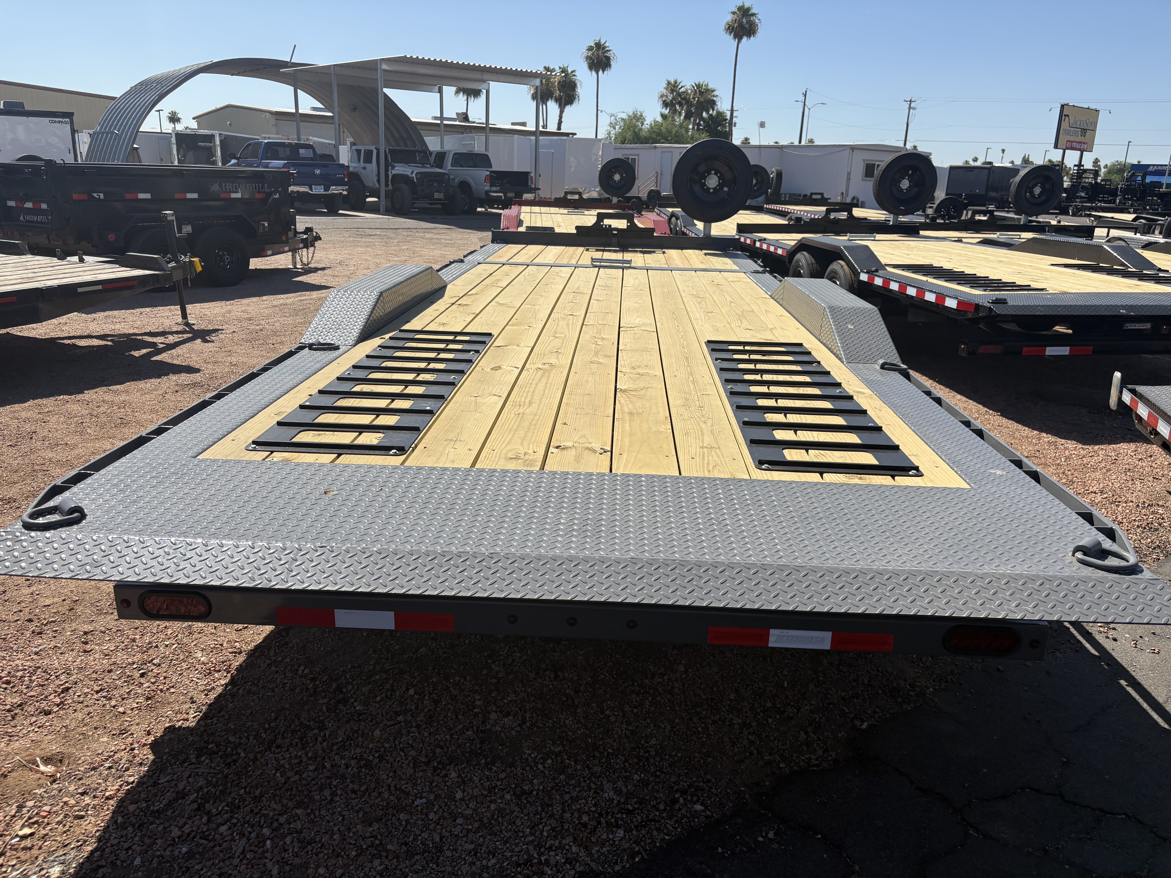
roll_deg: -2.4
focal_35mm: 26
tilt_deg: -16.4
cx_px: 586
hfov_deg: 67.3
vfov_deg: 53.1
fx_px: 880
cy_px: 439
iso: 50
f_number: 1.6
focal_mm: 5.96
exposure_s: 1/5348
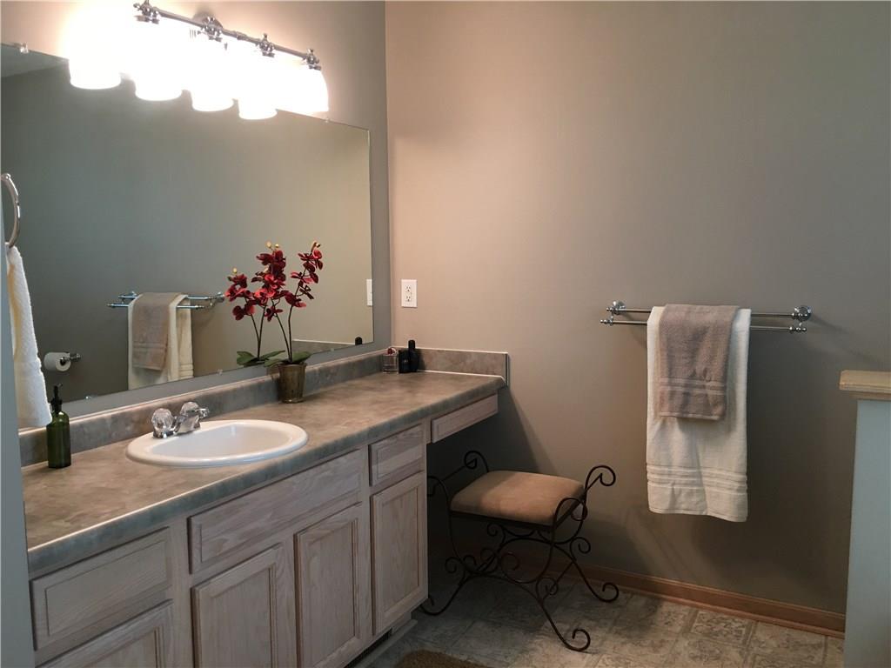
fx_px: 746
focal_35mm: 29
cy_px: 334
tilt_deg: -5.2
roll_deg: +0.3
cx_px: 446
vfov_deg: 48.2
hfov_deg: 61.7
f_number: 2.2
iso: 50
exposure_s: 1/15
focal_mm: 4.15
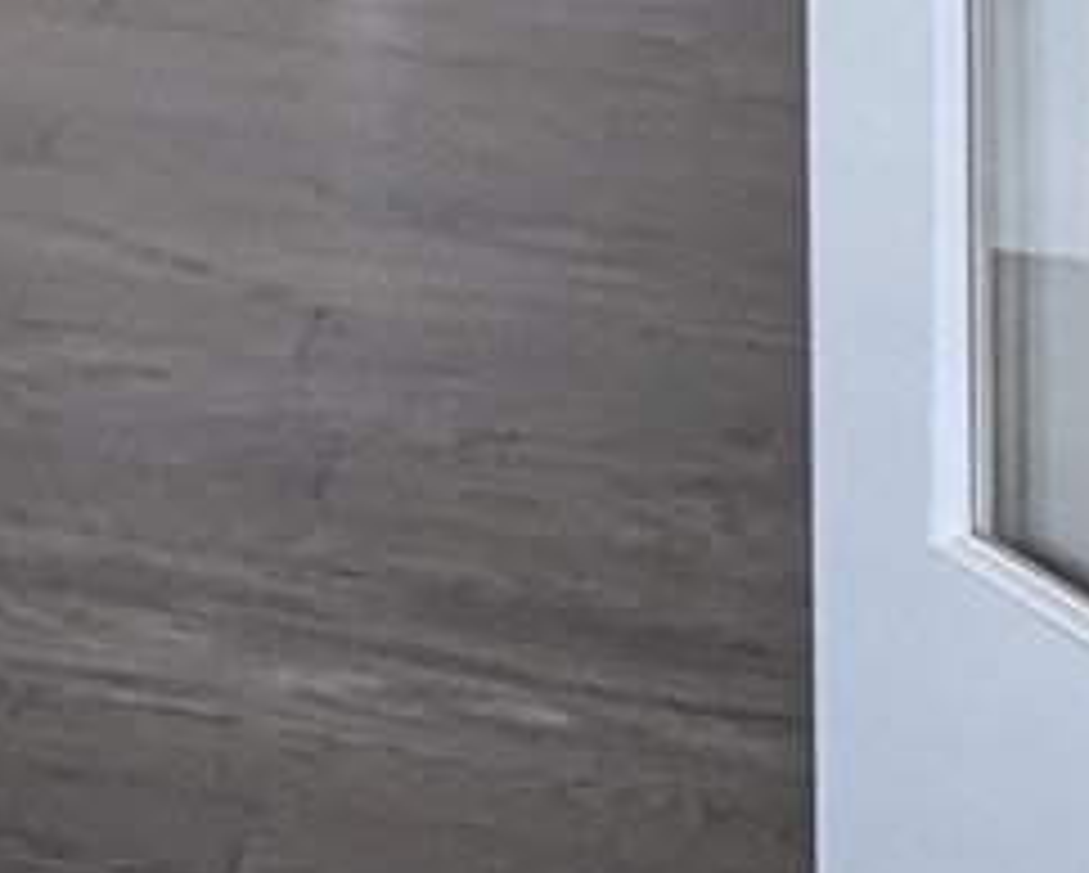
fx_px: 6387
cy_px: -1728
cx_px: -2108
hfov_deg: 8.3
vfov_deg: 7.0
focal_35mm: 198
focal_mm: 6.81
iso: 190
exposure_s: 1/120
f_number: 1.85
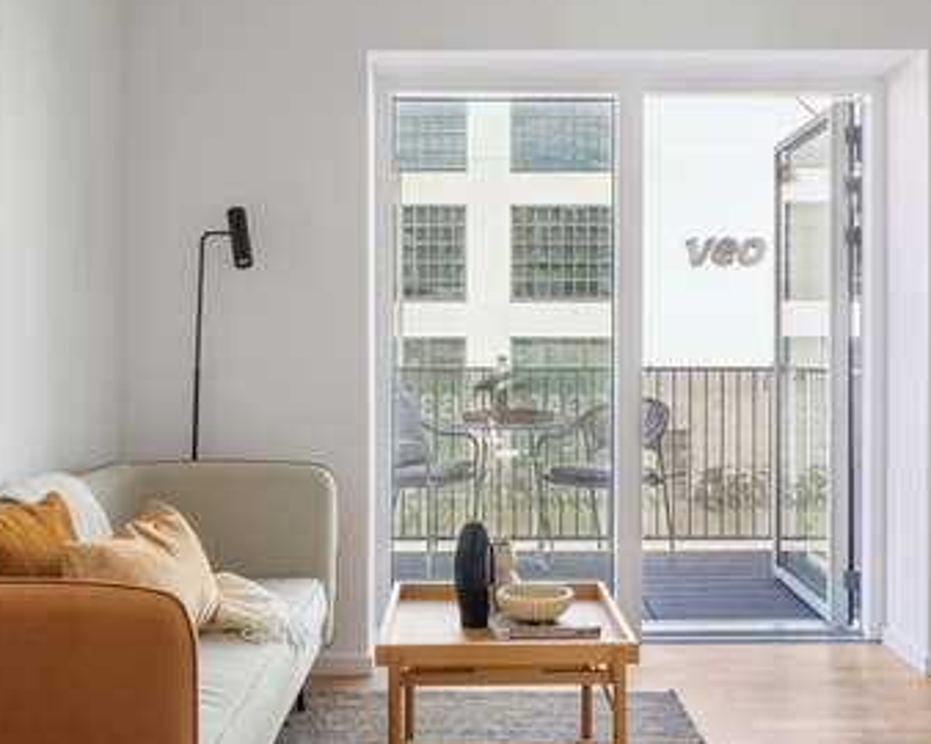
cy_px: 369
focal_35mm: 35
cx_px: 493
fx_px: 964
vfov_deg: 42.2
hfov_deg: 51.5
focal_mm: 20
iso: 200
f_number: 8
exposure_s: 1/400
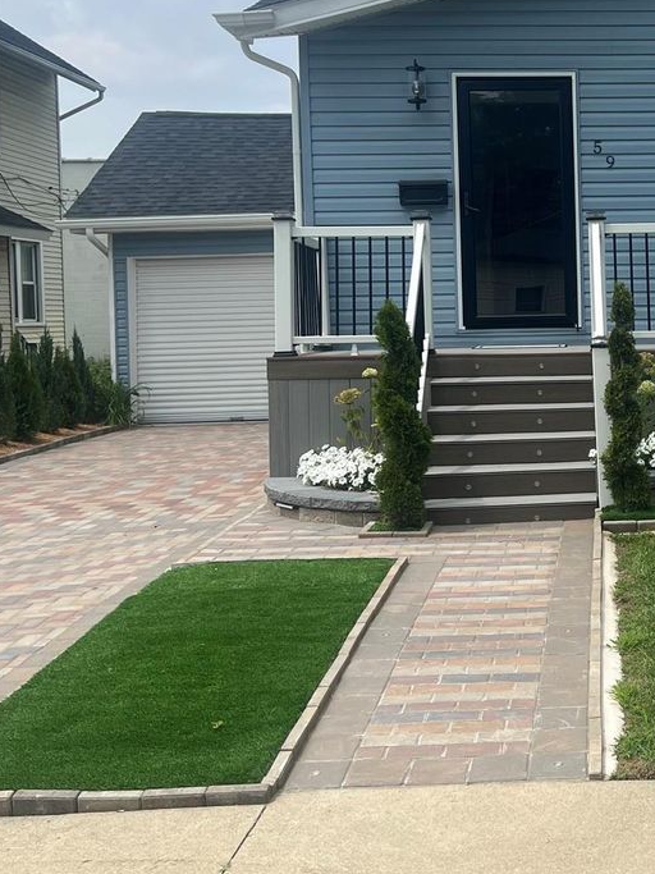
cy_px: 355
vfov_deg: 36.7
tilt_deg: -1.0
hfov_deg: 26.6
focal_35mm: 52
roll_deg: +1.2
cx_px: 647
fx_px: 1312
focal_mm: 5.7
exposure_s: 1/4115
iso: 50
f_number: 1.5
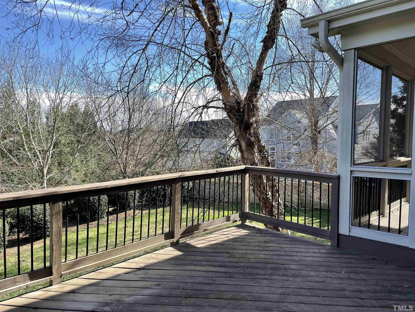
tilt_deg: -3.8
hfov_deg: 67.3
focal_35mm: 26
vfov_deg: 53.1
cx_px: 208
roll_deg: +0.5
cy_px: 156
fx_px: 312
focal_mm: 4.2
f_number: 1.6
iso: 32
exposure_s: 1/1366
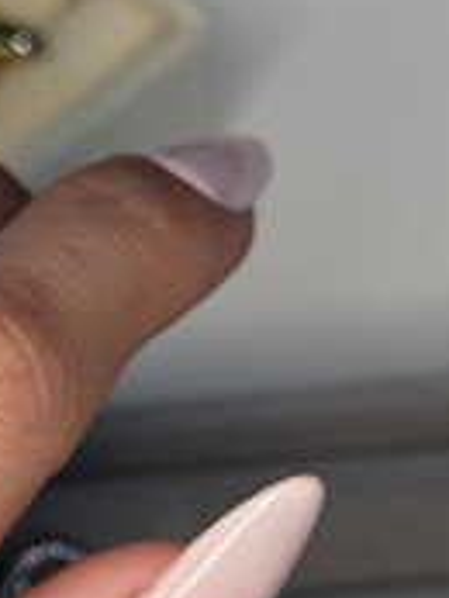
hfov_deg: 9.8
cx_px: -190
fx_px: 2556
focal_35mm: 148
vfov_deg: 13.3
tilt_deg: -59.2
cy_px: 458
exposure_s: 1/84
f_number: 1.78
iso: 80
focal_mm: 6.76
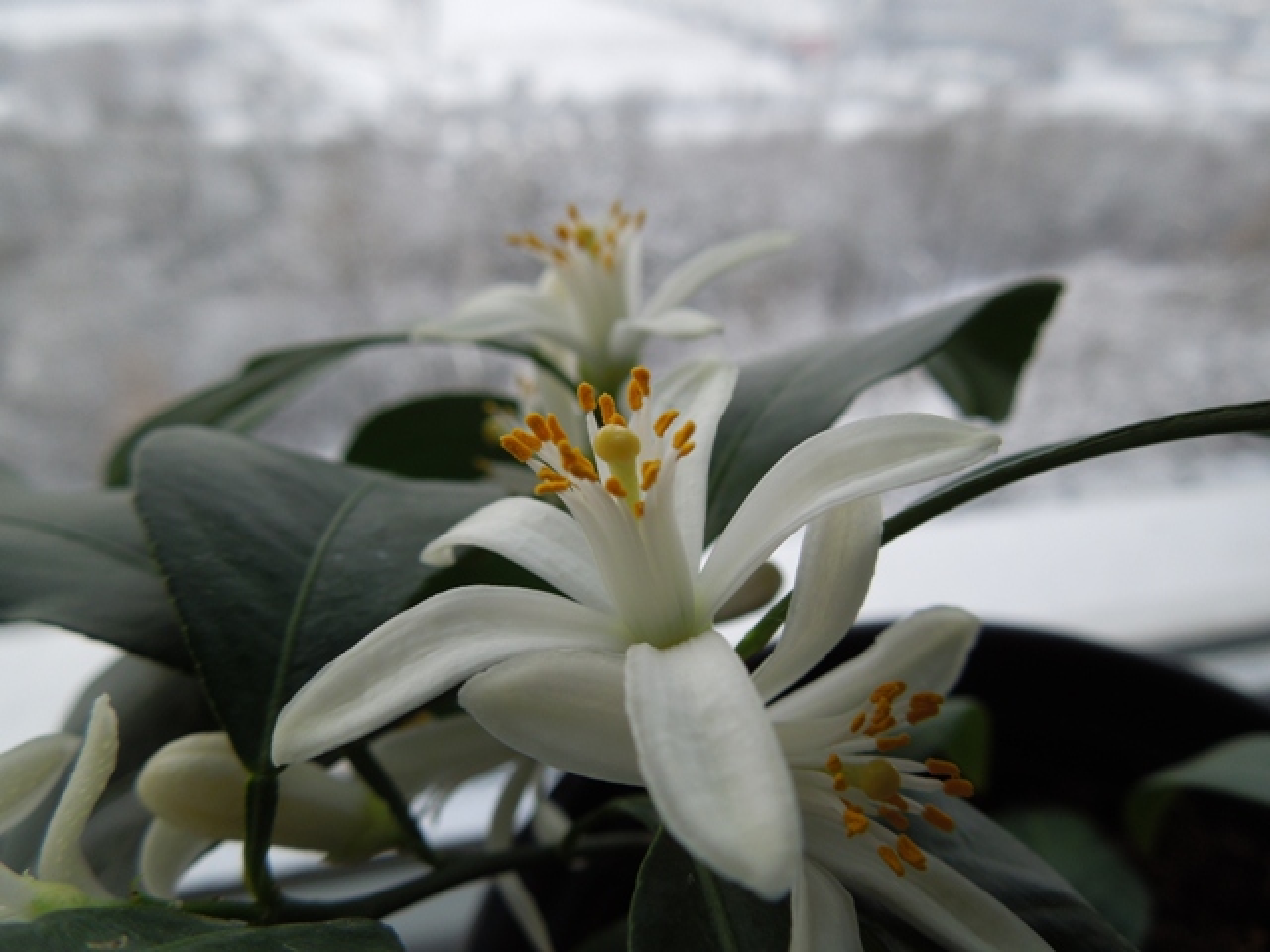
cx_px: 635
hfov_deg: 69.4
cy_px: 476
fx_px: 917
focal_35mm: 25
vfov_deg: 54.9
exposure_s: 1/160
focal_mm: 4.5
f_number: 3.3
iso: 100
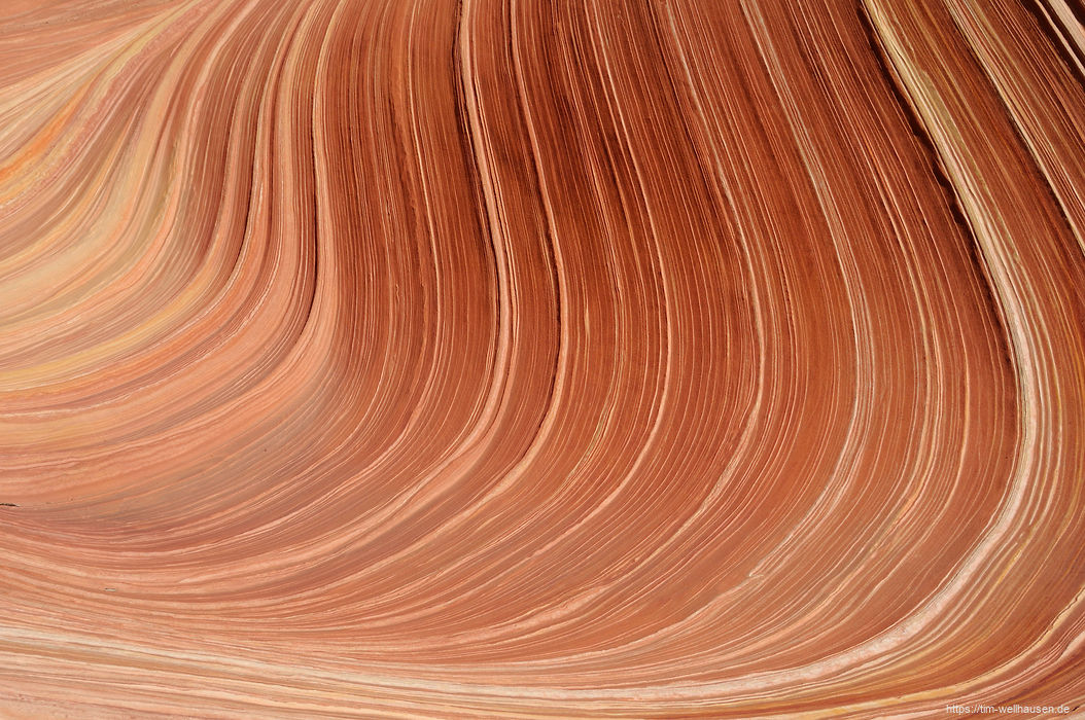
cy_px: 360
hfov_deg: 33.4
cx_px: 542
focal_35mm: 60
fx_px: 1806
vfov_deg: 22.6
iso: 200
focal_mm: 40
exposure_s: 1/160
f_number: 11
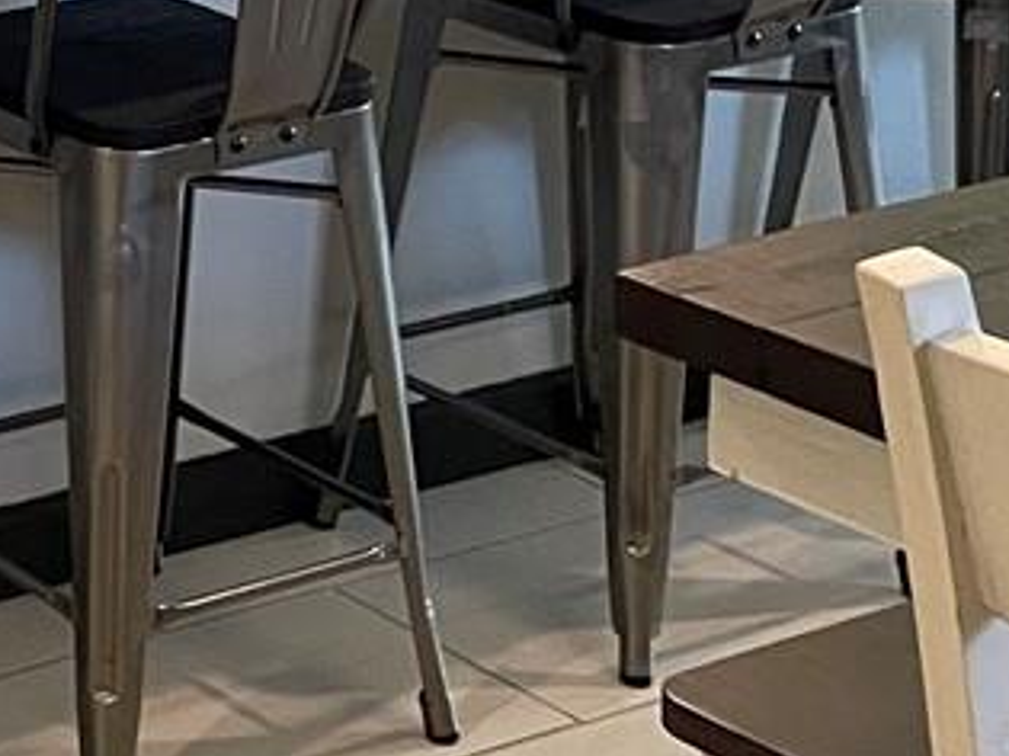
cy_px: -621
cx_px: -836
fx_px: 3846
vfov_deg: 10.5
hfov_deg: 13.4
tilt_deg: -6.5
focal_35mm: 132
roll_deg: +1.0
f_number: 1.6
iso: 125
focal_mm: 4.2
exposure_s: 1/60
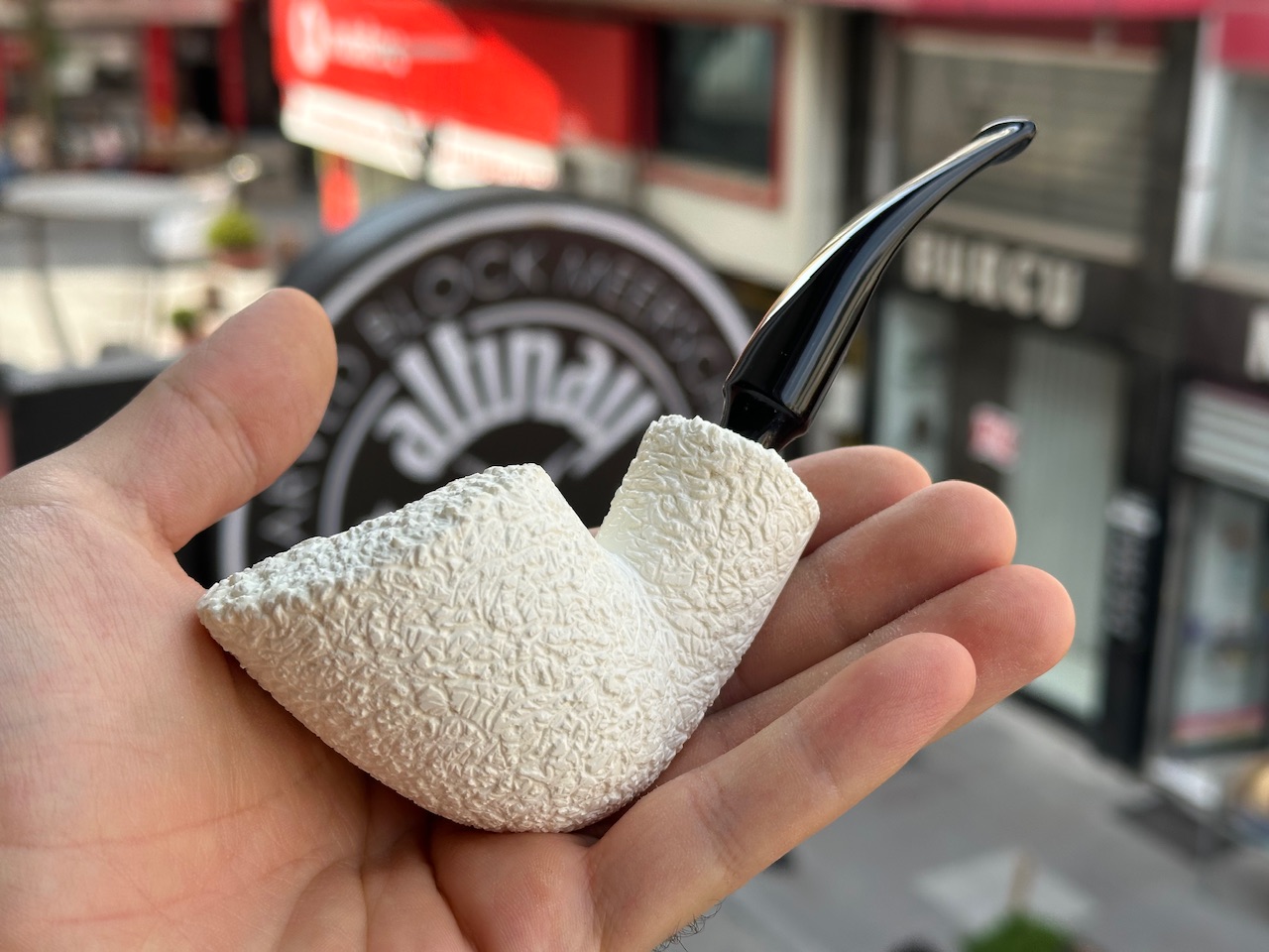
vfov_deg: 30.3
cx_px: 634
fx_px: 1760
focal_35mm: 48
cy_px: 476
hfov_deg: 39.7
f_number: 1.78
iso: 64
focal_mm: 6.86
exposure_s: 1/704
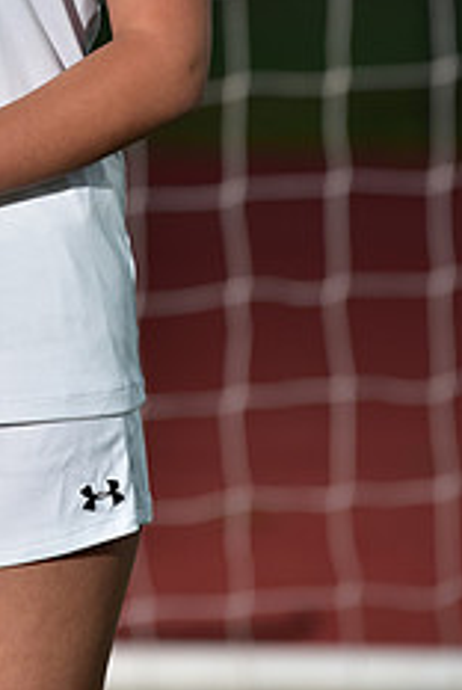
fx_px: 9538
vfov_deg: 4.1
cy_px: -142
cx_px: -96
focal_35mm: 497
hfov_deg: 2.8
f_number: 4.5
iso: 250
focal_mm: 200
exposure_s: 1/200
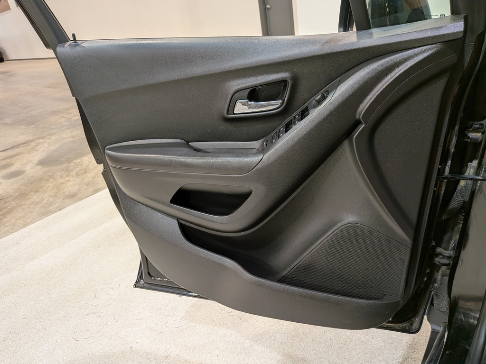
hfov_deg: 71.6
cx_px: 243
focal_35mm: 24
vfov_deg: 56.8
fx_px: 337
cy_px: 182
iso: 127
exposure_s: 1/120
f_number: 1.7
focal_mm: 4.53
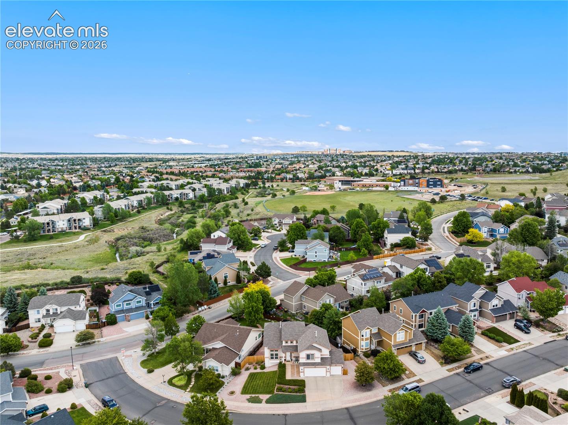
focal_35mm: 24
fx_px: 394
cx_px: 284
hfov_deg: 71.6
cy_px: 212
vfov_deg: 56.8
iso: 100
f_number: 10
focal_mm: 12.29
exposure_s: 1/100
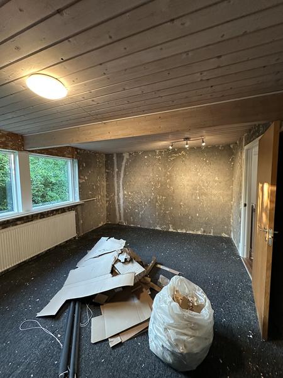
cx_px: 142
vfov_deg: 102.1
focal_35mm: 14
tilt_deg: -4.1
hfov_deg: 85.7
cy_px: 189
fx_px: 153
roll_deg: +0.4
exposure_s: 1/50
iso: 500
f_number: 2.2
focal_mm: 2.22
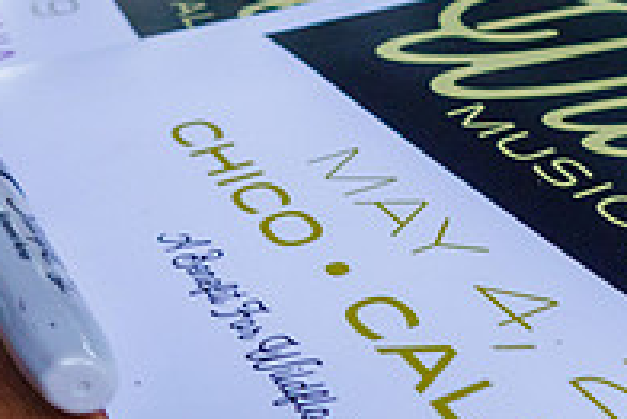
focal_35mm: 71
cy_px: 184
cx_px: 598
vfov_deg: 19.2
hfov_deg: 27.1
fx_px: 1237
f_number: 2.8
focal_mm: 9
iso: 500
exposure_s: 1/30
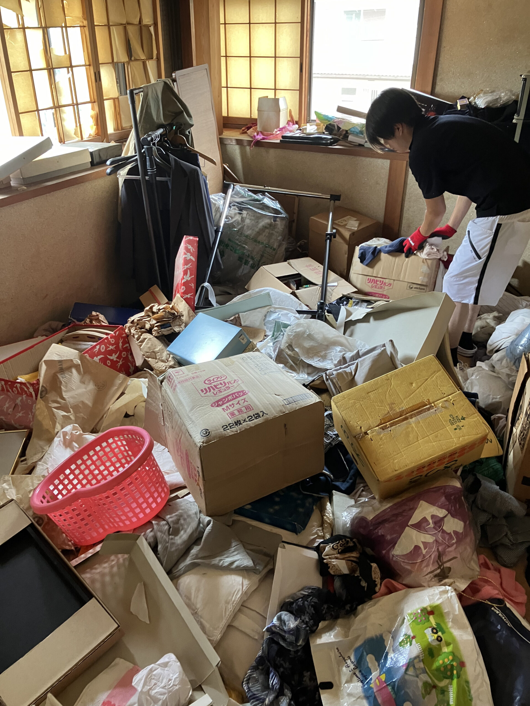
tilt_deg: -27.8
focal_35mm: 28
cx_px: 265
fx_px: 572
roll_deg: +2.0
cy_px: 353
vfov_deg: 63.4
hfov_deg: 49.7
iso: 125
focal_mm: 3.99
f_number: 1.8
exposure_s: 1/60
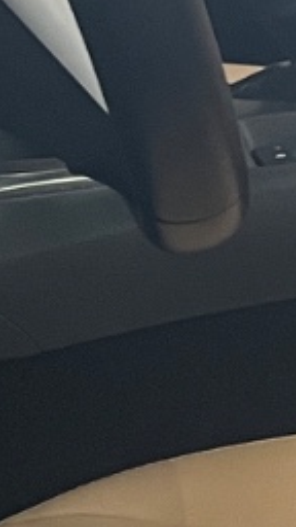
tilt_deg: -13.0
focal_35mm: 177
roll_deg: -2.4
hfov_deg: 6.2
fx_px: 2470
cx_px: 966
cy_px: -2
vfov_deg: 12.0
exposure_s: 1/50
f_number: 1.6
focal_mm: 5.1
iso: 160
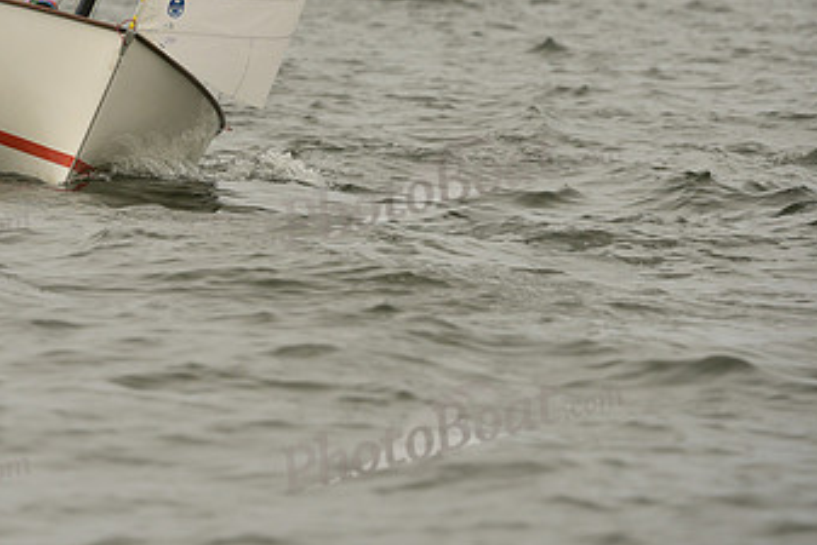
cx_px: 158
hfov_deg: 3.5
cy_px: 93
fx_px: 13281
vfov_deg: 2.4
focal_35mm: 585
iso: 320
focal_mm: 340
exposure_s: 1/1250
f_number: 7.1
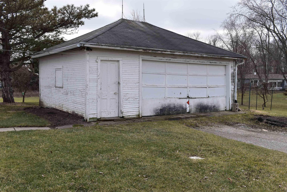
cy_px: 96
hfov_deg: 53.1
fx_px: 287
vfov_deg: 36.9
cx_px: 144
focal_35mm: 36
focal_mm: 24
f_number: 10
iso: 400
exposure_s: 1/250
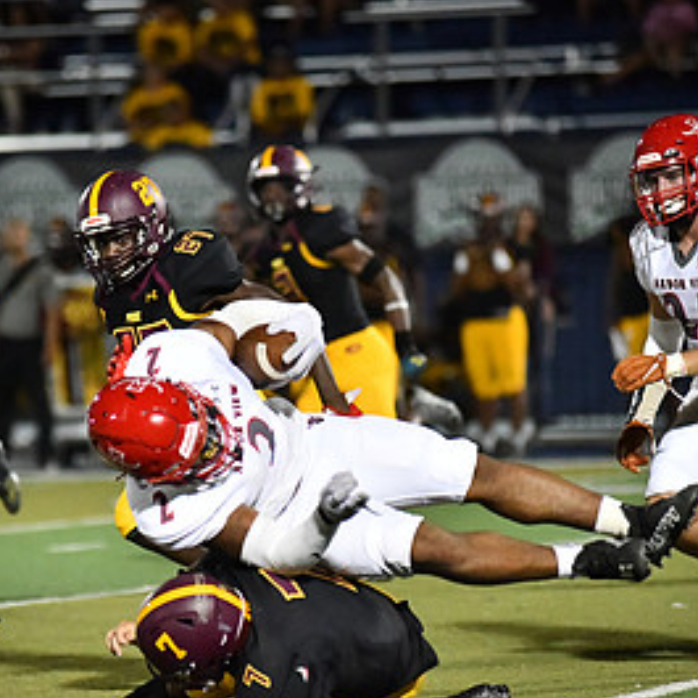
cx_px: 232
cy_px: 436
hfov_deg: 4.7
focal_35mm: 372
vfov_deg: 4.7
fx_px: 8486
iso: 10000
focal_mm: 200
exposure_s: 1/3200
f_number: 2.8
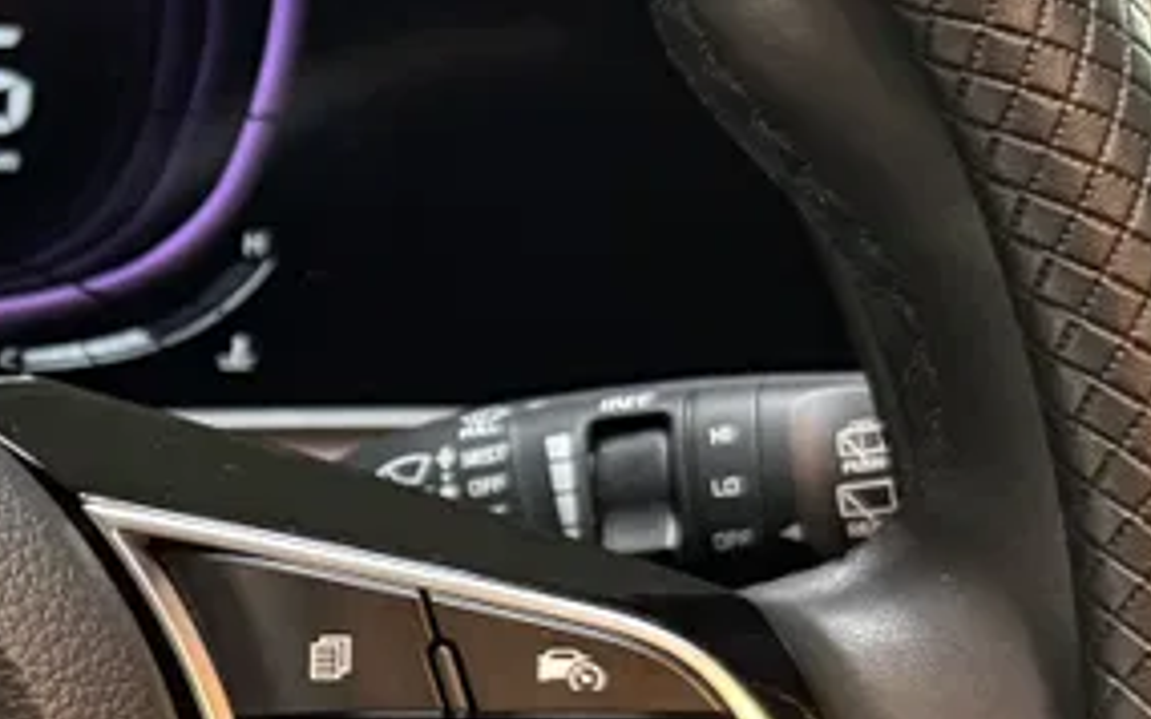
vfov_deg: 12.0
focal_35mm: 107
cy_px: 780
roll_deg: +0.1
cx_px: -545
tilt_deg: -28.6
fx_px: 3356
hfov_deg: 17.6
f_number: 1.78
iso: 1000
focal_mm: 6.76
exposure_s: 1/30
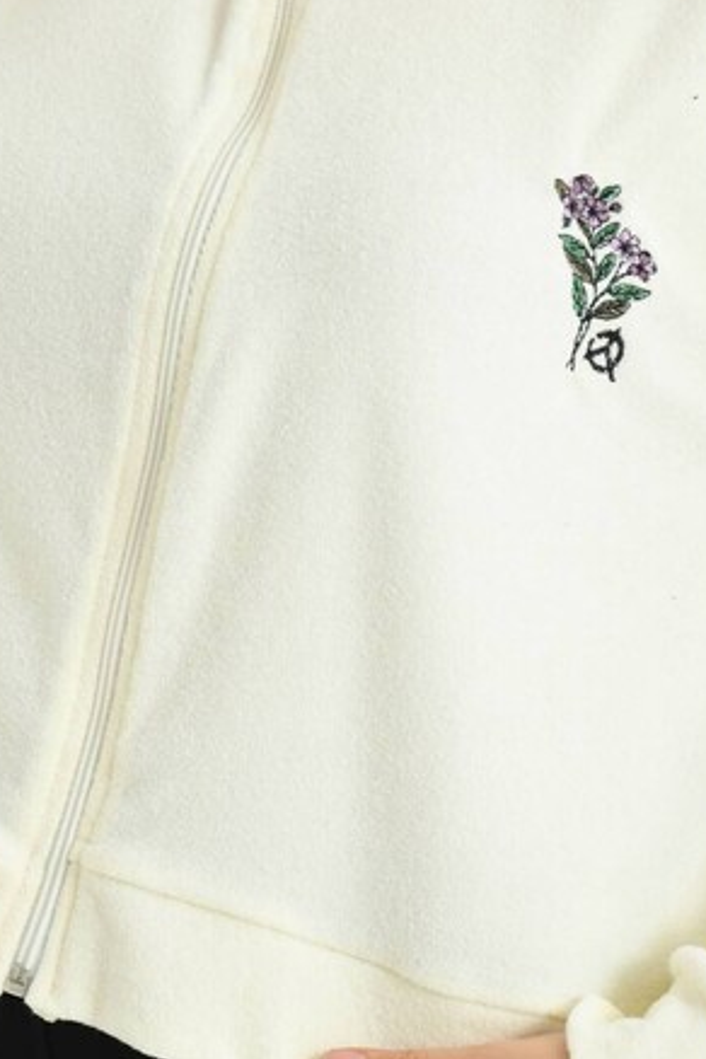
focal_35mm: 120
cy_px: 597
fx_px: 3530
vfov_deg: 17.1
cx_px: 413
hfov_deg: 11.4
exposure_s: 1/125
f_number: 5.6
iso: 160
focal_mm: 70
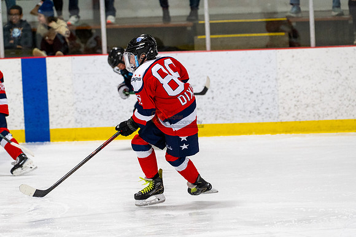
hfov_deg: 9.1
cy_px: 118
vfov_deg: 6.1
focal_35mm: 225
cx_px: 178
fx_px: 2225
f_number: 3.2
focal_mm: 150
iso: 2000
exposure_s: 1/800
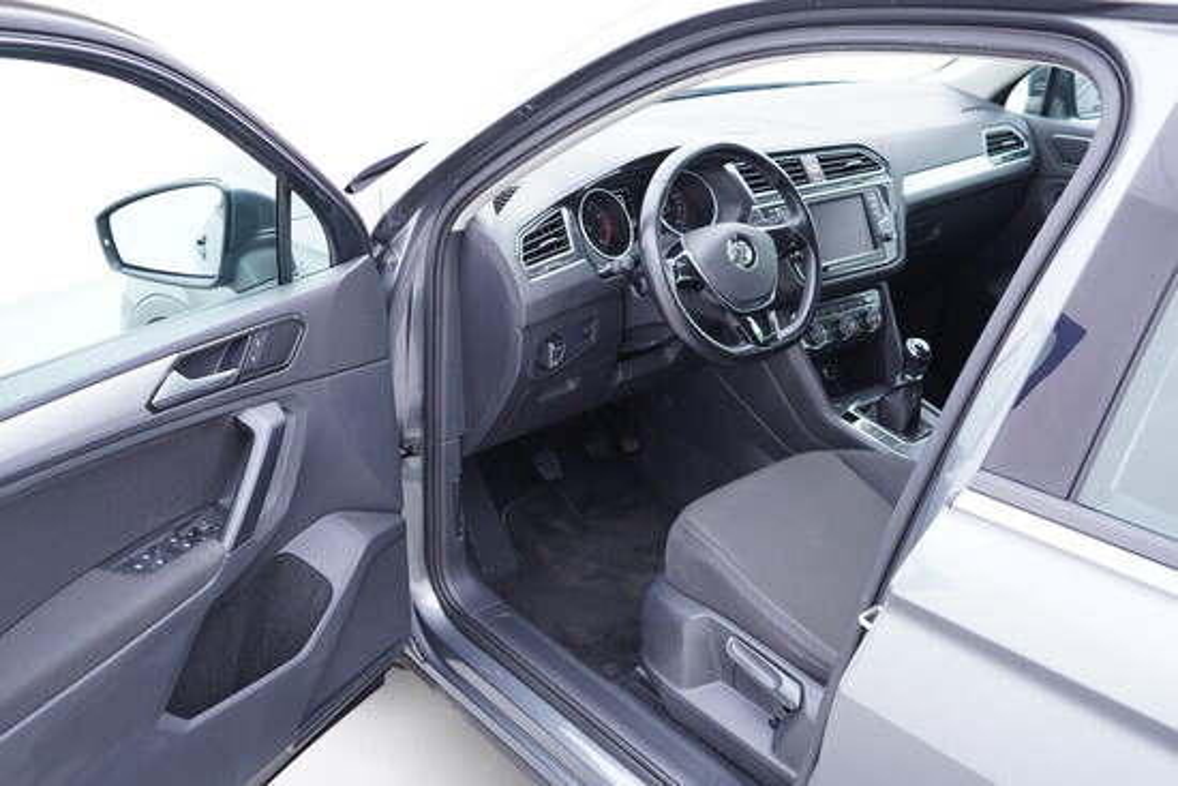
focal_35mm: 36
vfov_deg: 36.9
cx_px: 589
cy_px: 393
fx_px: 1178
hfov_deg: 53.1
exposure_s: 1/40
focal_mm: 24
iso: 400
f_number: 2.8
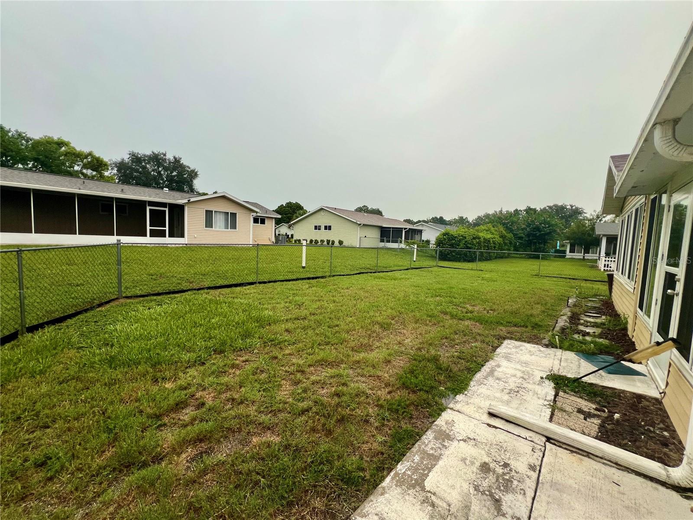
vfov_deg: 89.9
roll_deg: -2.3
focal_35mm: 13
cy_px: 260
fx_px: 260
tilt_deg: -5.4
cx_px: 346
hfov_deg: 106.2
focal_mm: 1.57
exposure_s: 1/99
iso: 64
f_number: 1.8
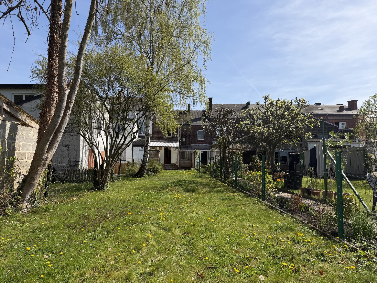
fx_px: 261
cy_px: 142
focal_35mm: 24
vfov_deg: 56.8
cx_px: 188
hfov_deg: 71.6
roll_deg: -0.3
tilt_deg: +4.2
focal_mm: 6.76
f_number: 1.78
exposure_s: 1/4167
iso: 80
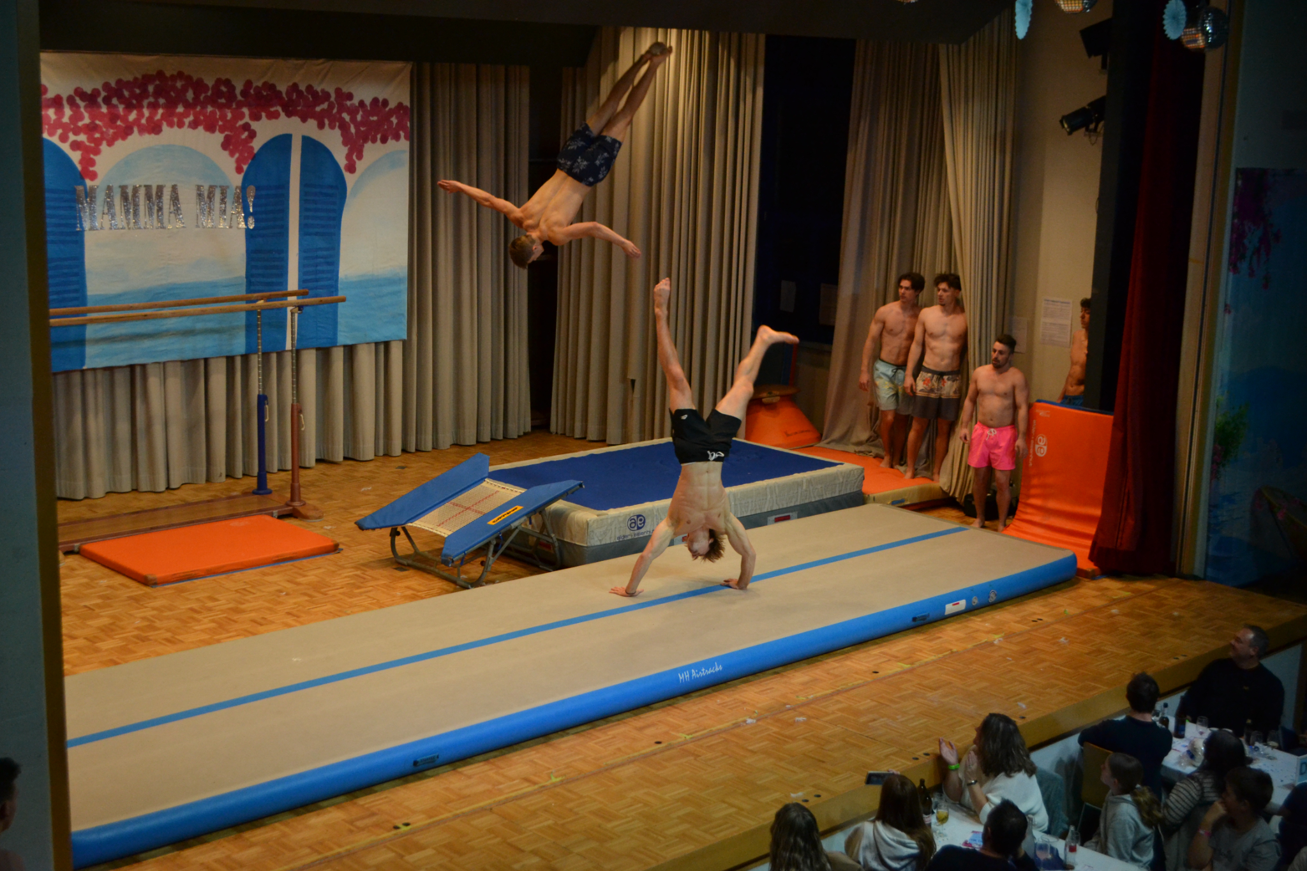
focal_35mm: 48
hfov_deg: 41.1
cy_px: 436
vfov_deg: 28.1
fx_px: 1742
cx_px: 654
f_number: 4.8
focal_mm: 32
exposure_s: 1/500
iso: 1400
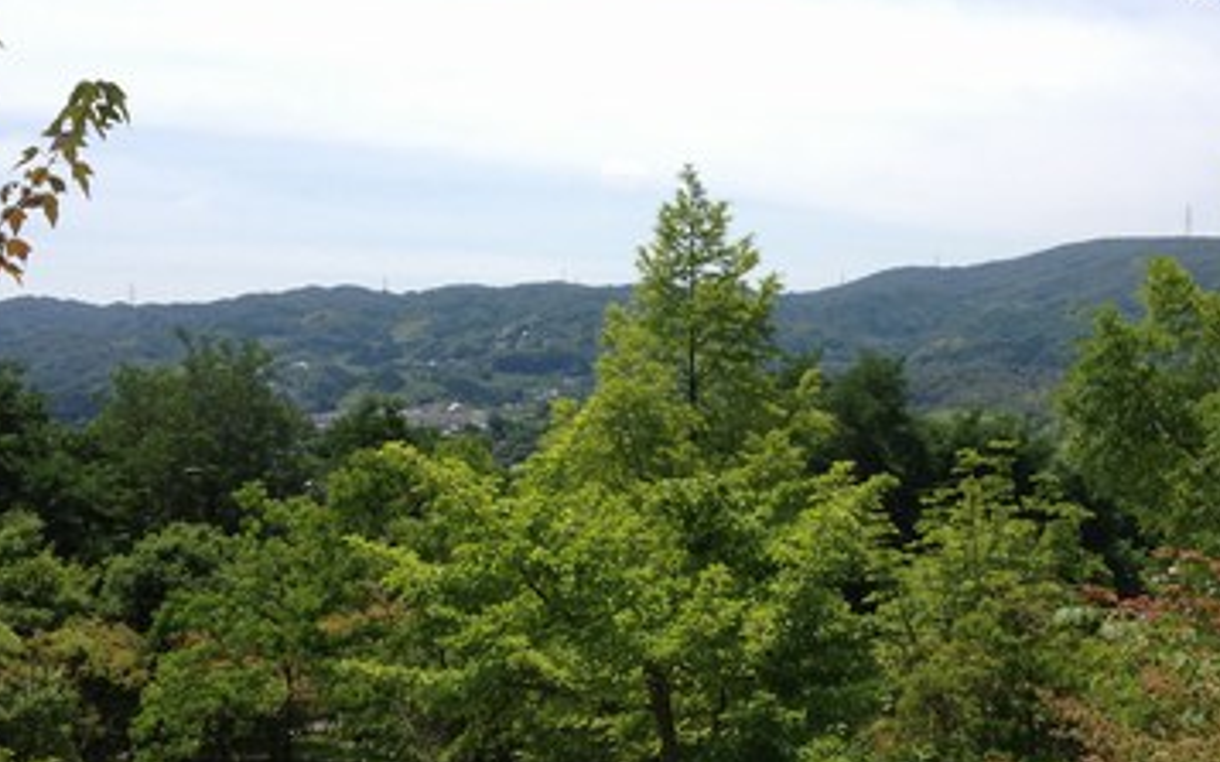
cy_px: 432
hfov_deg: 38.8
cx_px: 690
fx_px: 1729
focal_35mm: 52
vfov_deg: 24.8
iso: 50
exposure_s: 1/1672
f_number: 2.4
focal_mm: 4.28
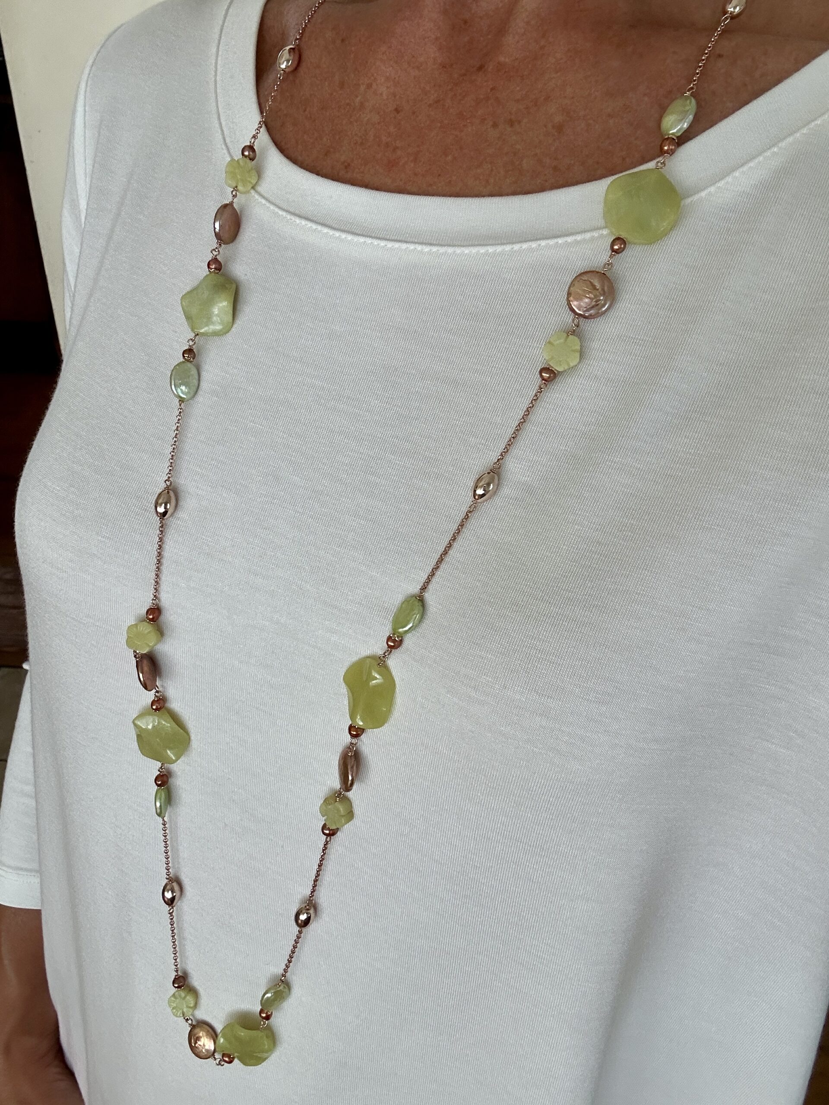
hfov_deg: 46.8
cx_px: 414
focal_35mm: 30
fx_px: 958
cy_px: 552
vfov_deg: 60.0
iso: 64
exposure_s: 1/121
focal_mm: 2.69
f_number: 1.9
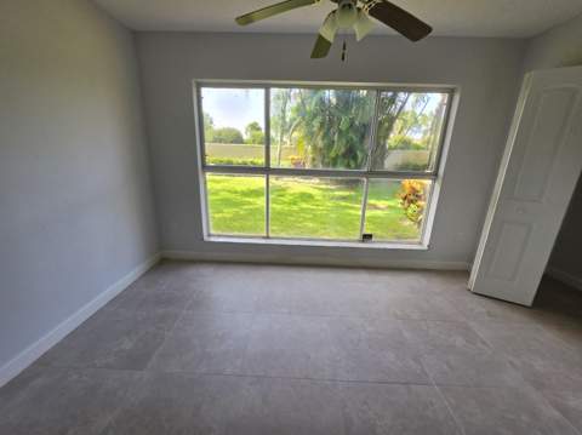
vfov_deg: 89.8
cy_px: 218
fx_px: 218
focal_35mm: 13
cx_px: 291
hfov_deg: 106.2
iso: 50
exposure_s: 1/120
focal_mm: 2.2
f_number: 1.9
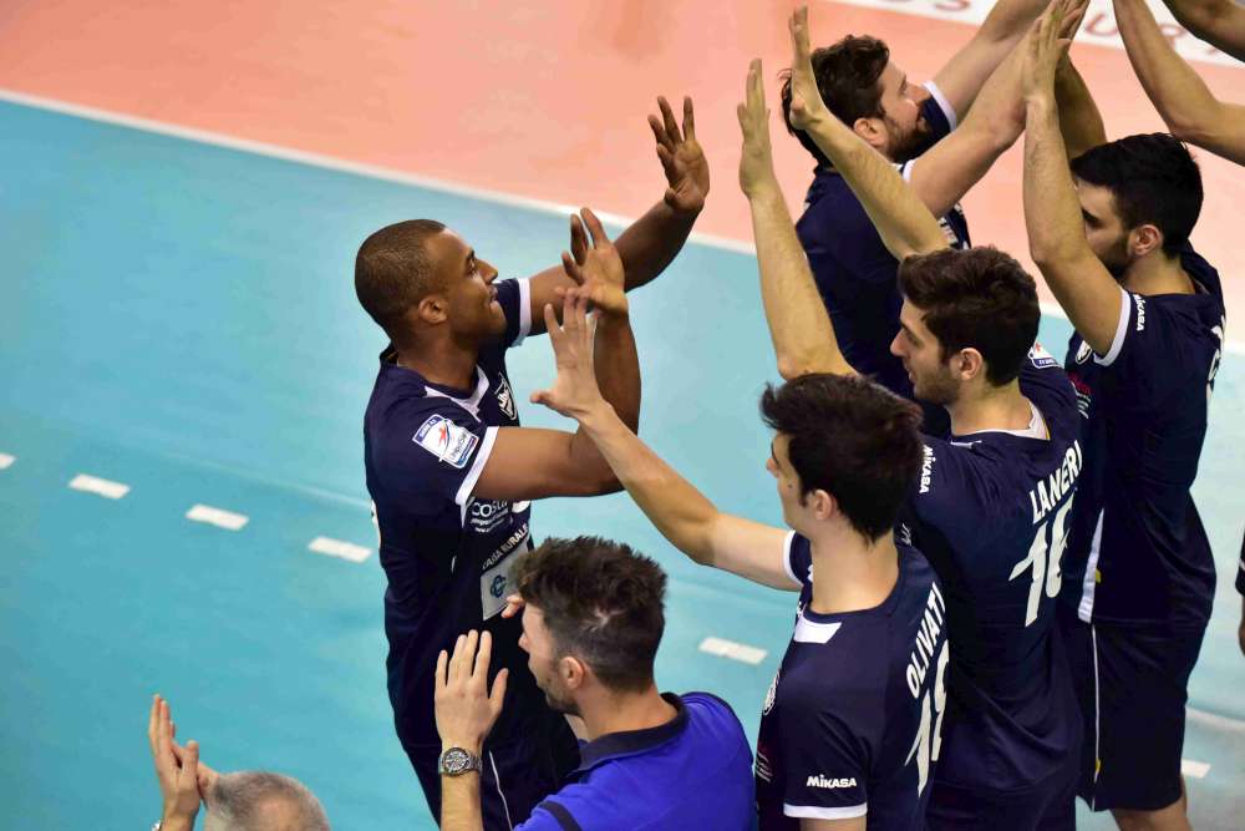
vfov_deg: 12.2
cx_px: 622
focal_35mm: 112
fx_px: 3874
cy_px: 416
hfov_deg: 18.3
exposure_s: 1/800
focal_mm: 112
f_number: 3.5
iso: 6400
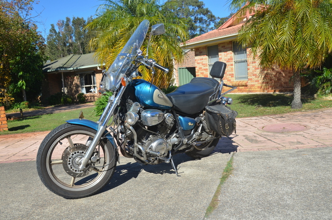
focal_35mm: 33
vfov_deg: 39.8
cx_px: 166
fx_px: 304
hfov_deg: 57.3
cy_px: 110
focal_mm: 22
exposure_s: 1/250
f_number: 8
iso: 100
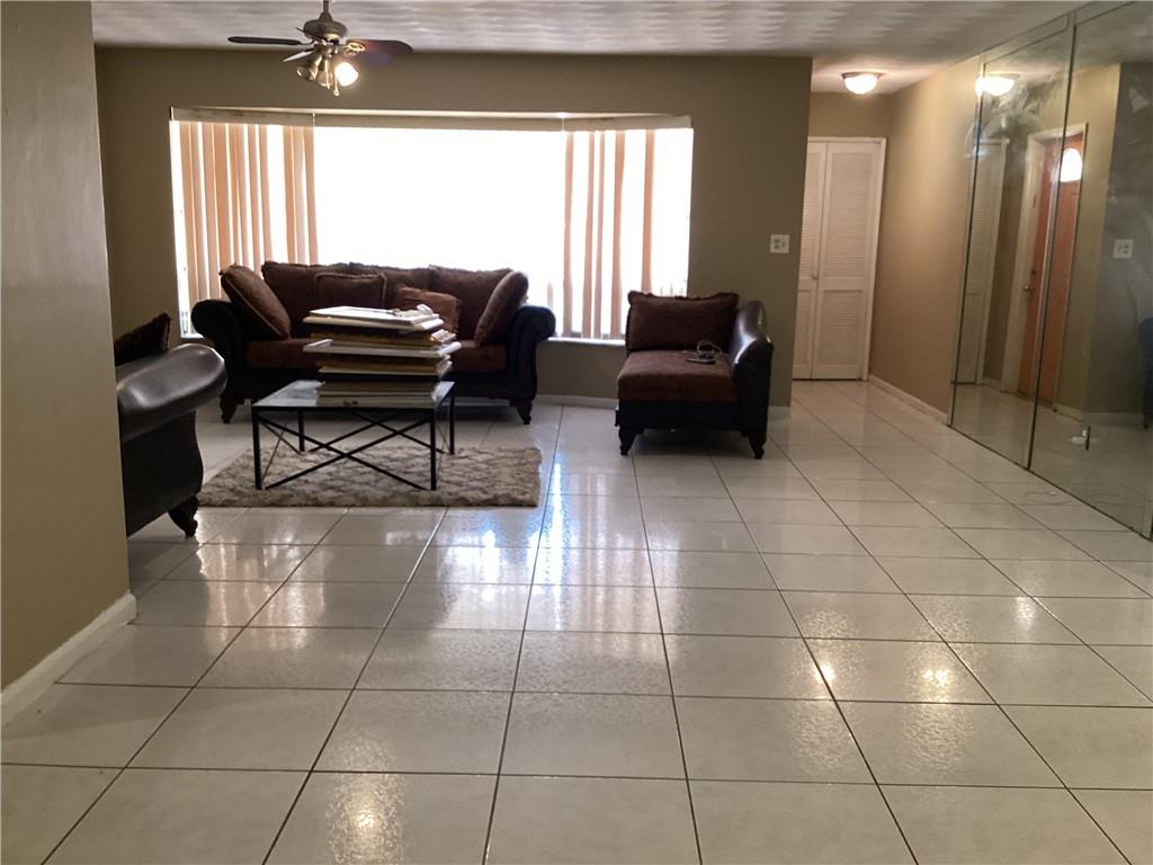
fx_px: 1033
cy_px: 432
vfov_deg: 45.4
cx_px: 576
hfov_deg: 58.4
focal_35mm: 31
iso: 200
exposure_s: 1/60
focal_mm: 3.3
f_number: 2.4
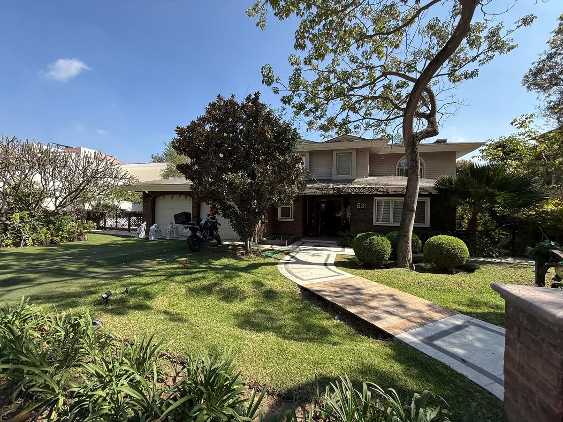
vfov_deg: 85.7
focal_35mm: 14
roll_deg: -2.7
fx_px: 228
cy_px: 211
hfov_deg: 102.1
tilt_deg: +0.7
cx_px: 282
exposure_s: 1/820
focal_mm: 2.22
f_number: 2.2
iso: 64
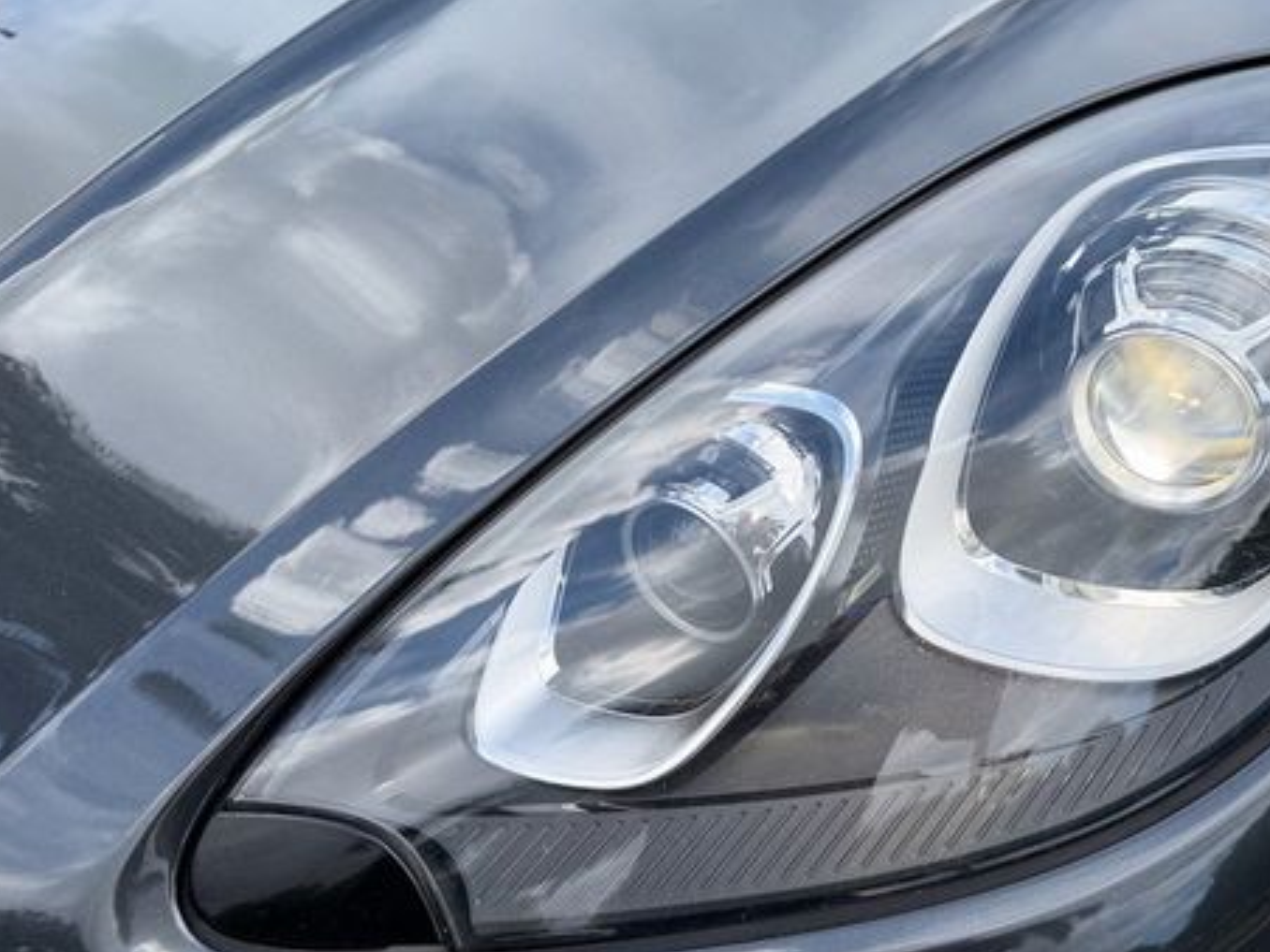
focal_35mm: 34
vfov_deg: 41.7
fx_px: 1247
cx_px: 832
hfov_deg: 53.1
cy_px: 528
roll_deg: -2.0
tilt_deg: -35.9
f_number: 1.78
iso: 80
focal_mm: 6.76
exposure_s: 1/2053
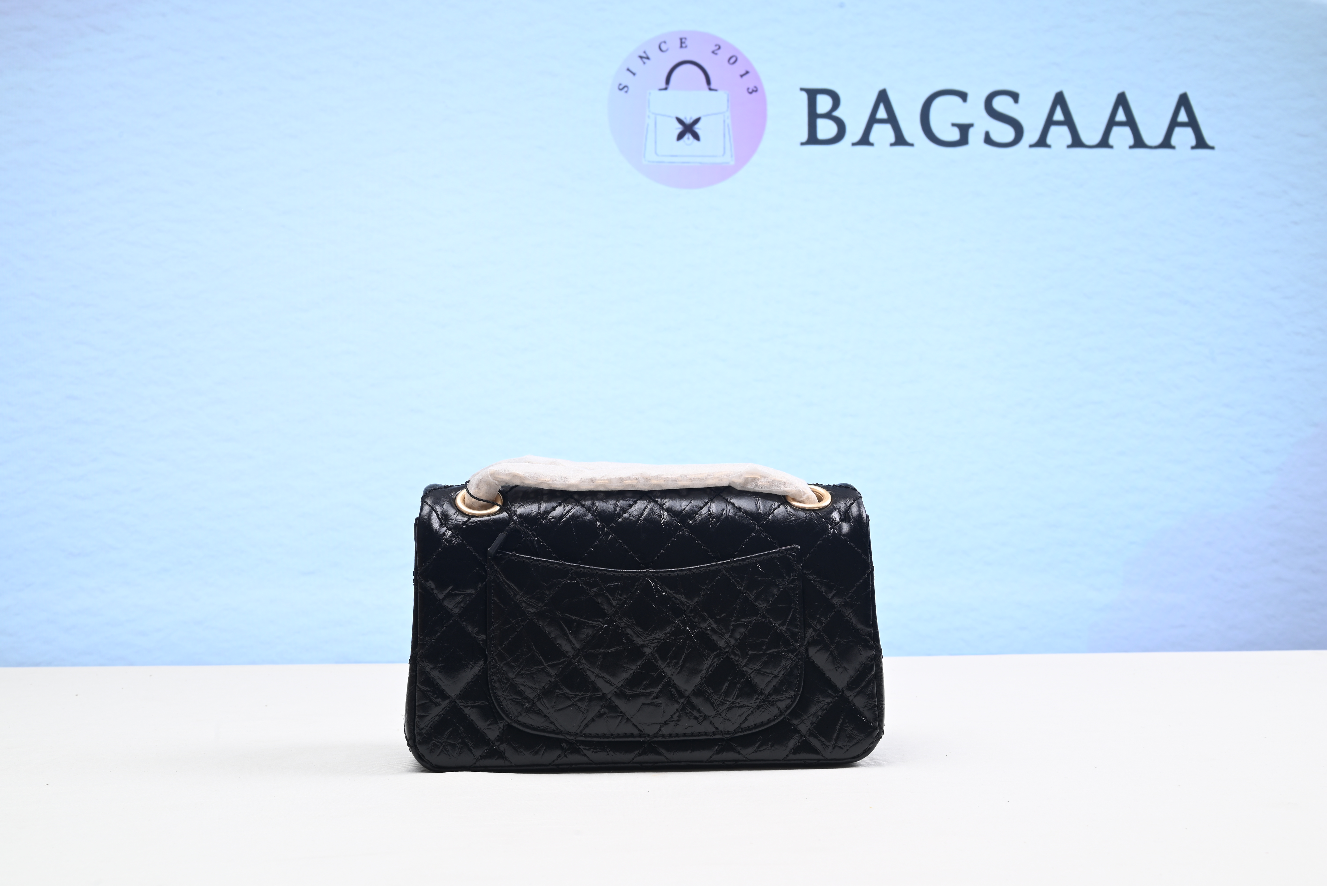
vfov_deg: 34.2
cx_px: 664
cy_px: 443
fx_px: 1438
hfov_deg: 49.5
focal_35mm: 39
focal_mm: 39
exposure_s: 1/2
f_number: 16
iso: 100
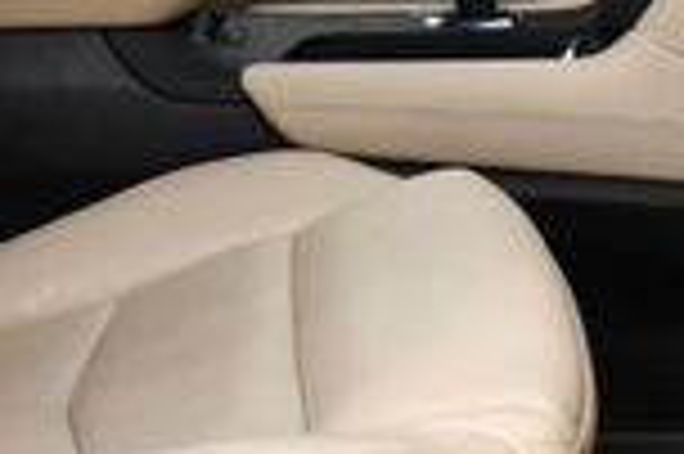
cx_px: 432
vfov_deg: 11.8
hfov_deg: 17.9
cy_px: -85
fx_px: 2164
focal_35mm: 114
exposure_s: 1/250
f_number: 5.6
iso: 200
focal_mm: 18
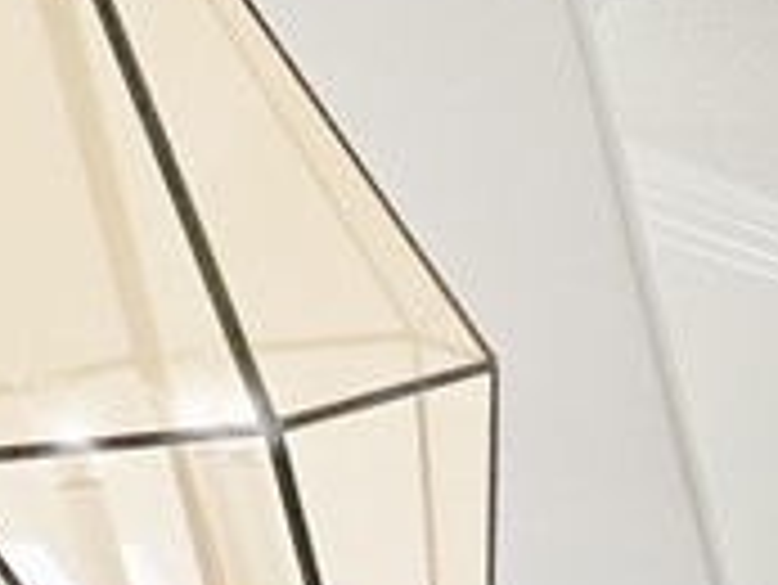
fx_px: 1867
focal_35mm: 83
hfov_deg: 15.2
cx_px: 1812
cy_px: 580
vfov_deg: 17.4
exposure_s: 1/100
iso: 40
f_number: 2.2
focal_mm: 2.22
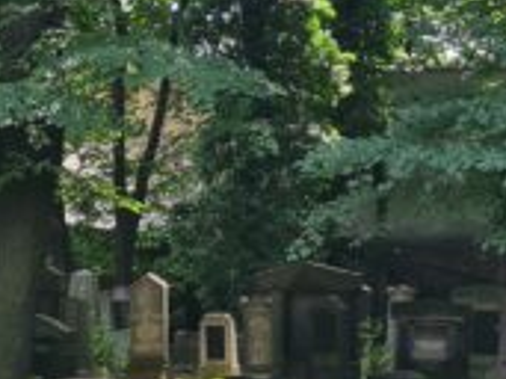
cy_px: 361
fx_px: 1709
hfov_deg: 15.1
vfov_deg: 12.5
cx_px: 840
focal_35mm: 117
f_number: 1.8
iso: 50
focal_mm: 5.4
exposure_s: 1/248
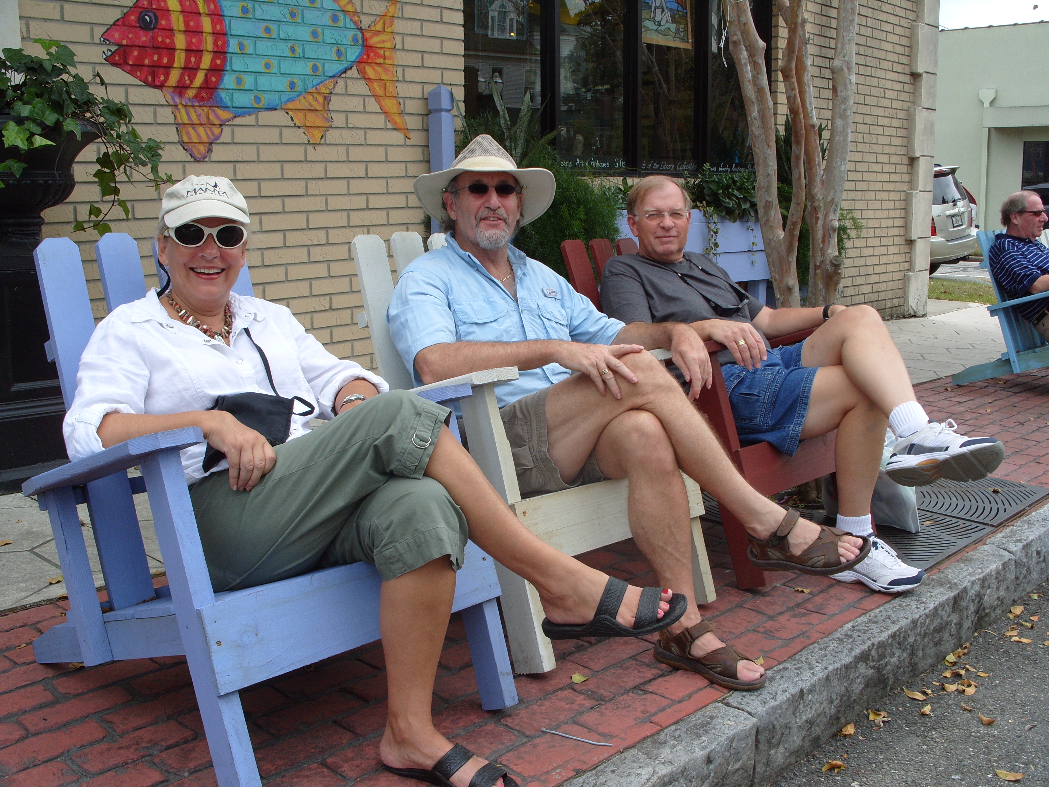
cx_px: 524
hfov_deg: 52.6
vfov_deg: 40.7
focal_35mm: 35
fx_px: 1061
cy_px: 394
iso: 80
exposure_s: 1/250
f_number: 5.3
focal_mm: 7.8
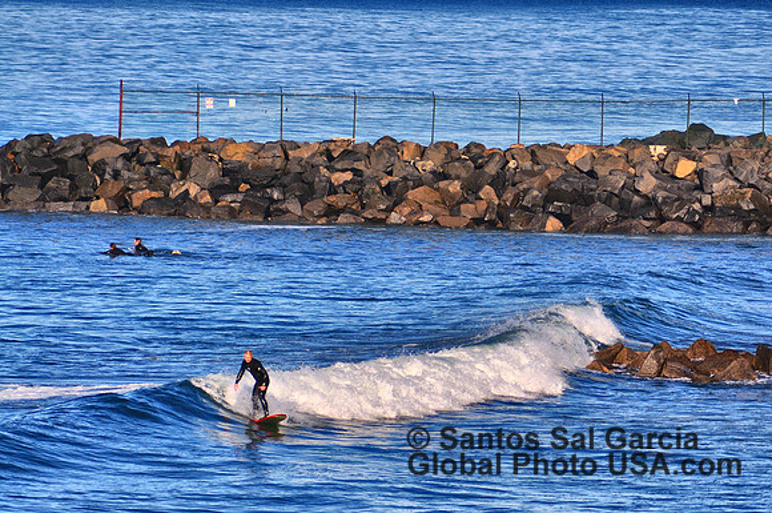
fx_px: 9636
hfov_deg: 4.6
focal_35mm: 450
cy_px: 256
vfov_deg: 3.0
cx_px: 386
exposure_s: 1/2500
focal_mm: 300
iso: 250
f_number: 6.3
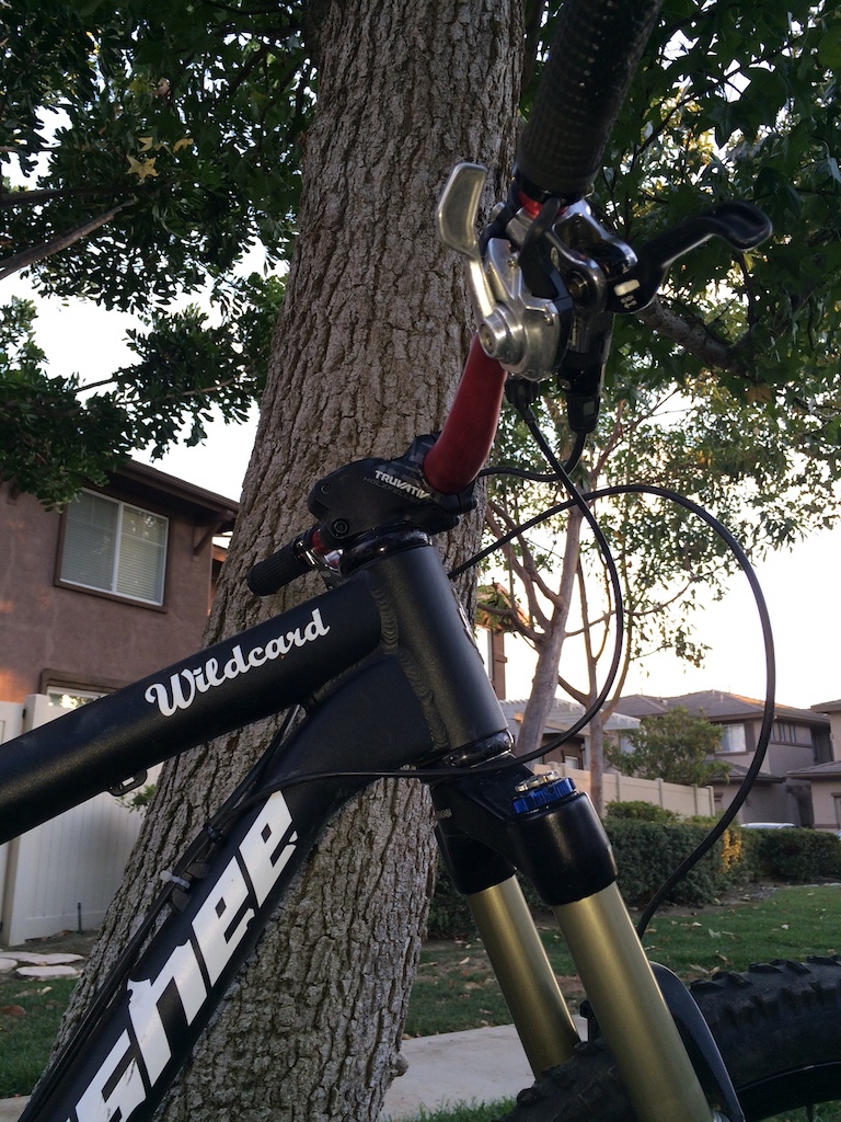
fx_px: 939
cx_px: 420
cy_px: 561
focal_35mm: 29
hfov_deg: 48.2
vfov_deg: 61.7
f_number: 2.2
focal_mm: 4.15
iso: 50
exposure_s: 1/60
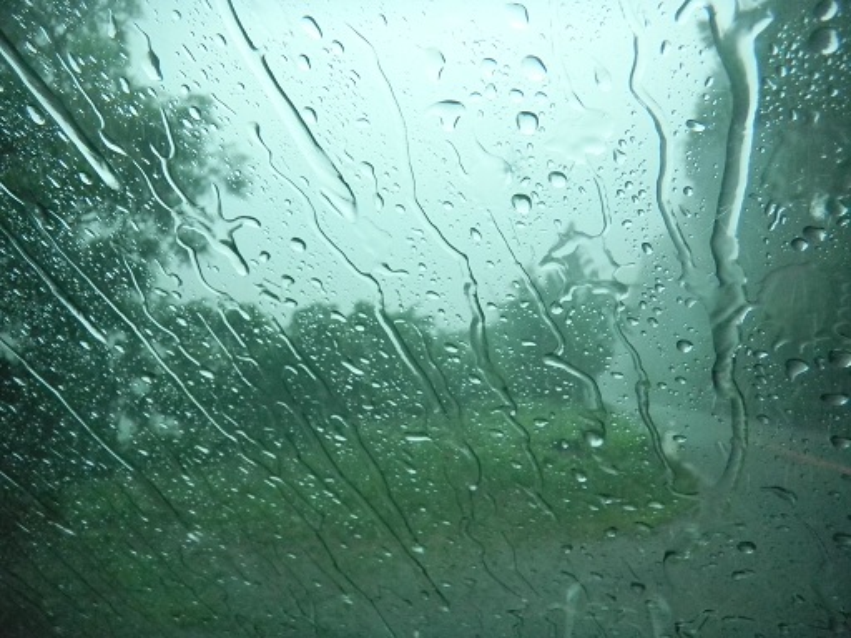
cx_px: 426
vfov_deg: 49.7
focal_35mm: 28
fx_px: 688
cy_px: 319
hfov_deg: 63.4
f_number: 3.9
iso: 200
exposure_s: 1/36
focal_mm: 5
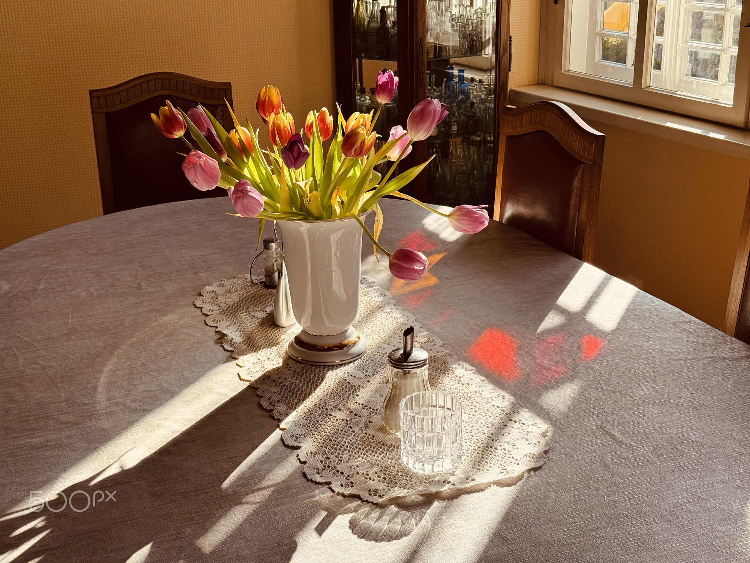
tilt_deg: -19.5
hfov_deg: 39.7
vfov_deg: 30.3
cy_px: 282
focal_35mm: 48
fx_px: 1040
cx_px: 375
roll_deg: +1.2
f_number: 1.78
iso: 64
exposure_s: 1/939
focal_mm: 6.76
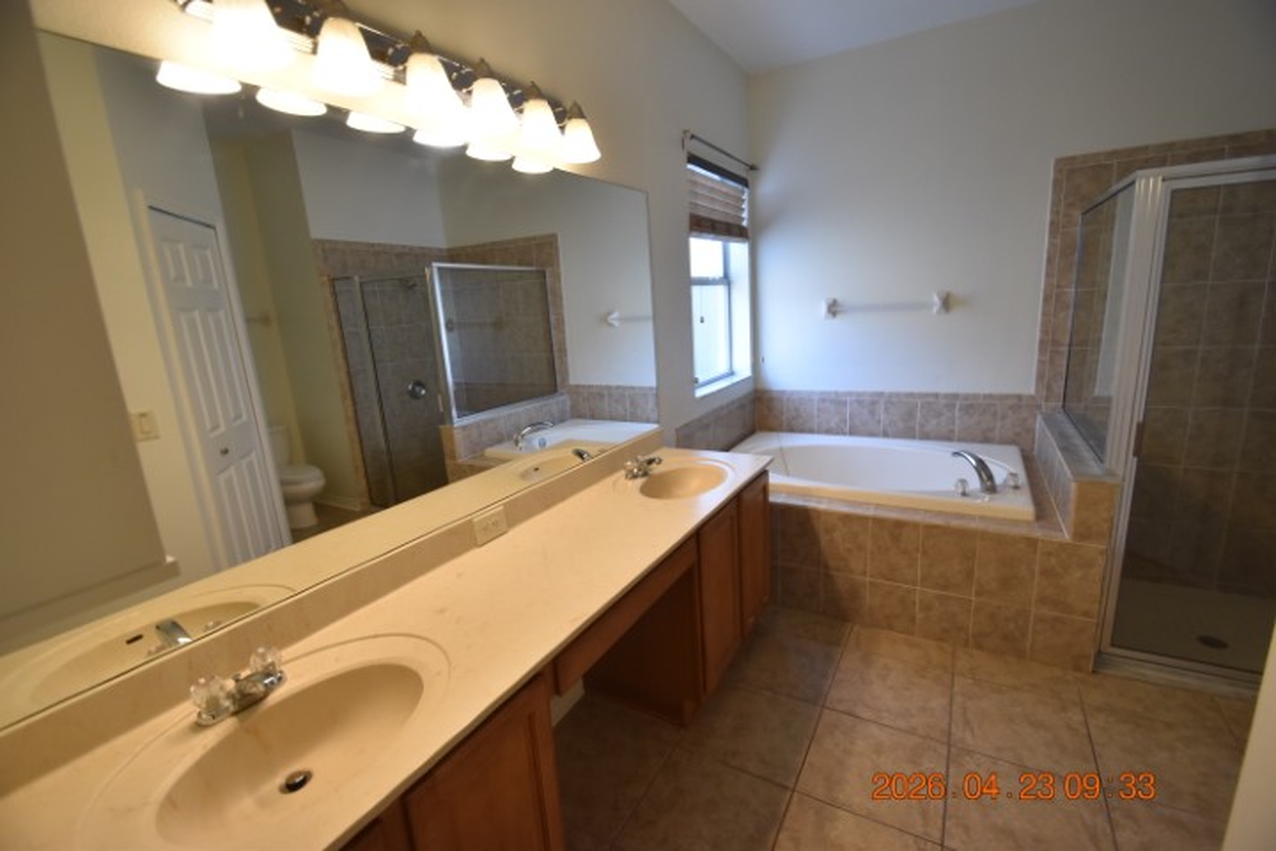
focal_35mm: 15
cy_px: 426
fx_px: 532
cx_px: 638
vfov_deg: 77.3
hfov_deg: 100.4
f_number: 3.5
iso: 800
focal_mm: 10
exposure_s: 1/180
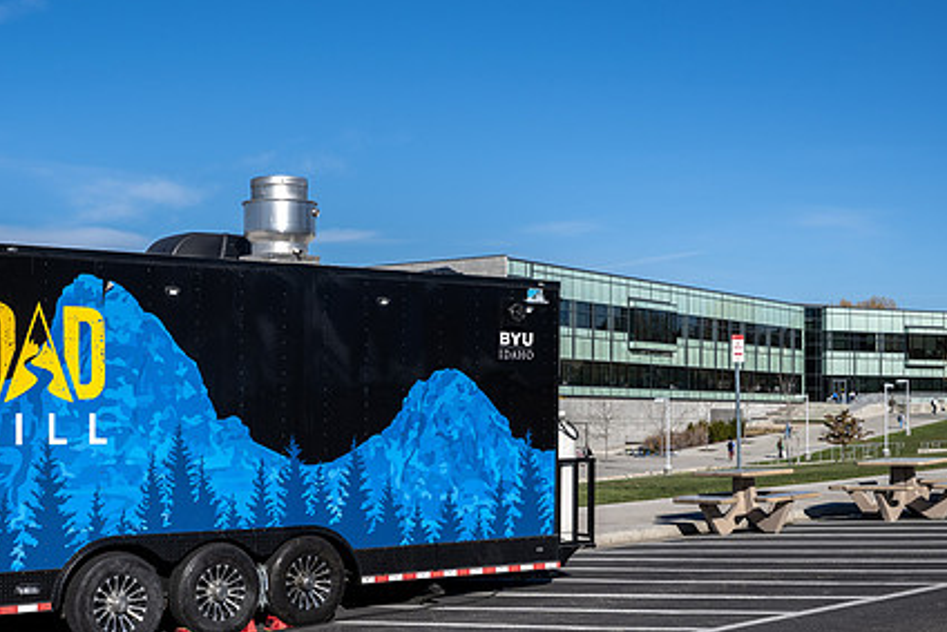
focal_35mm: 52
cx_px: 326
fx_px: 1368
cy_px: 403
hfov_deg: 37.8
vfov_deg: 25.9
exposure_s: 1/400
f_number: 9
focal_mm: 38
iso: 100
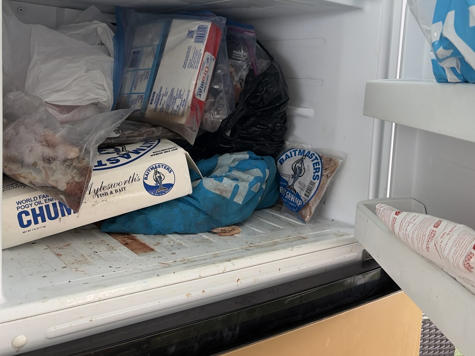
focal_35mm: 37
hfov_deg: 49.8
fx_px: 508
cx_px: 290
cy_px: 131
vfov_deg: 38.4
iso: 125
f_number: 1.6
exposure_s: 1/122
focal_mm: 5.96
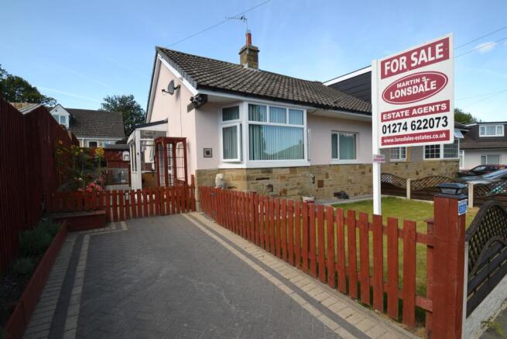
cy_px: 170
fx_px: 232
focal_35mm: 16
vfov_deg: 72.1
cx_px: 254
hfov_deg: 95.0
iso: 100
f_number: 6.3
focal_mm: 11
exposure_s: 1/160
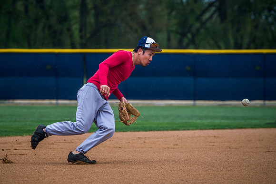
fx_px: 2506
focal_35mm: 327
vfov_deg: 4.2
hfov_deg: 6.3
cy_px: 90
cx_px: 103
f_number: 4.5
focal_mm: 197
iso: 1250
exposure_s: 1/2000
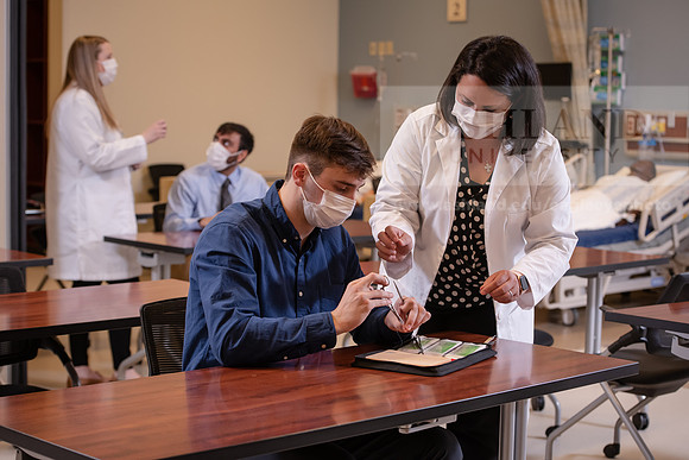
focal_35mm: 70
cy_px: 230
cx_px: 344
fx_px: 1340
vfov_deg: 19.5
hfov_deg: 28.8
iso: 1000
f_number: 4.5
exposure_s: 1/160
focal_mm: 70
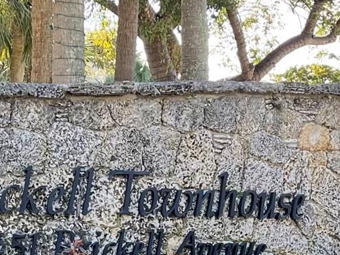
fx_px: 835
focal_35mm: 85
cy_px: 209
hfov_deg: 22.6
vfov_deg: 17.2
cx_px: 53
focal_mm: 5.1
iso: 32
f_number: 1.6
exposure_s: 1/464
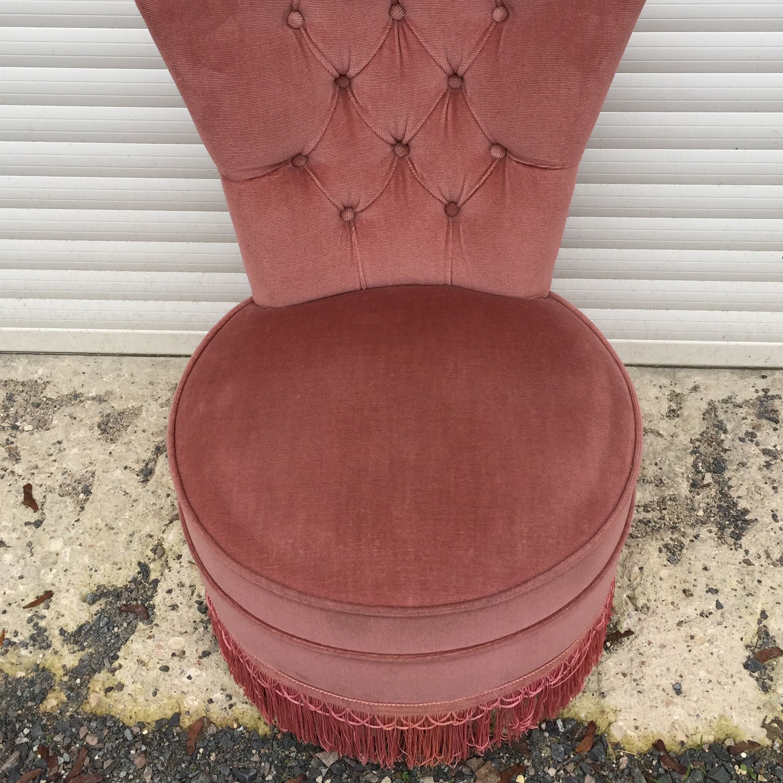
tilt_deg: -35.7
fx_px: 1049
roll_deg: +0.1
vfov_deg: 40.6
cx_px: 410
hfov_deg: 40.9
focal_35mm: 41
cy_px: 290
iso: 32
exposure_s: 1/284
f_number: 2.2
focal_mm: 4.15
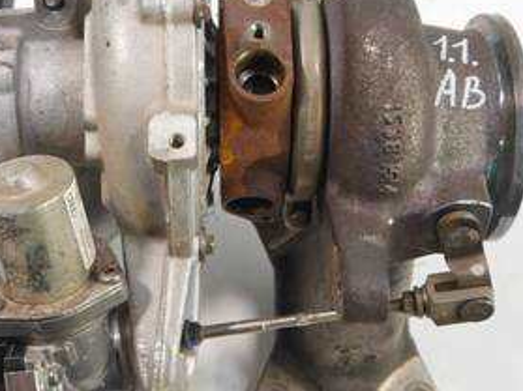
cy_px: 191
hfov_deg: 34.9
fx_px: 831
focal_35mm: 55
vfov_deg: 26.5
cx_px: 227
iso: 800
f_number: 3.8
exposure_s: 1/60
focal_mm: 16
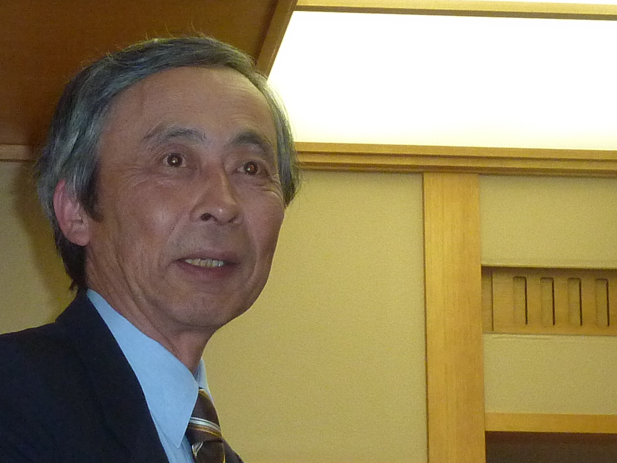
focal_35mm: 174
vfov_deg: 8.5
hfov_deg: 11.3
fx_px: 3101
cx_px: 189
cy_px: 234
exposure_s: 1/30
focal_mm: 9.7
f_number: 3.9
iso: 320
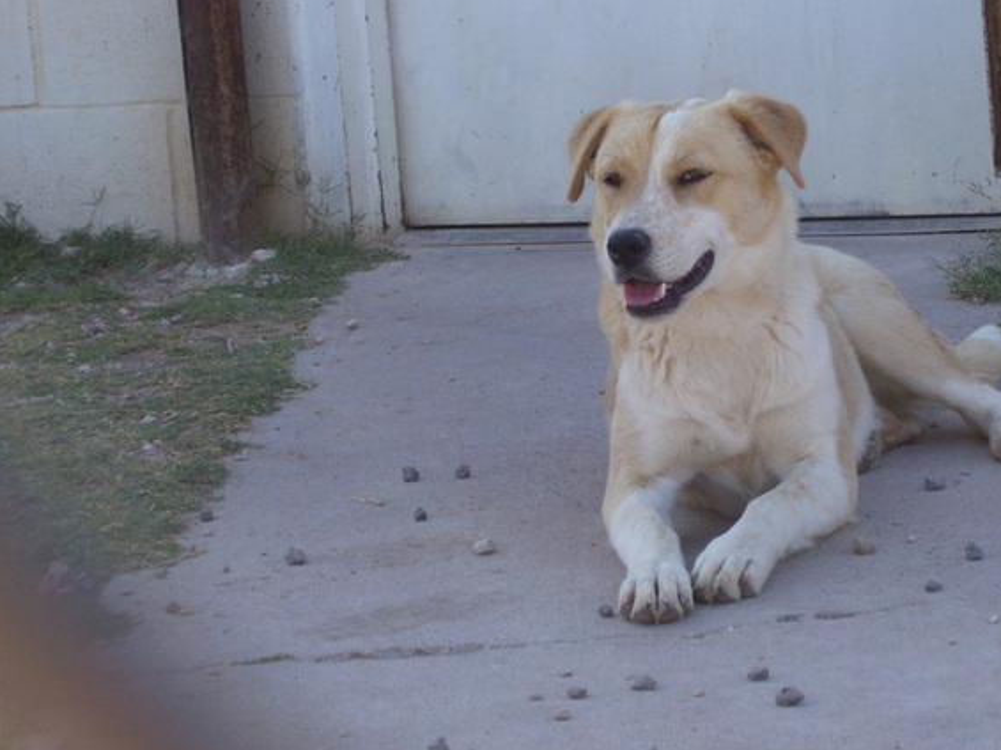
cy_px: 369
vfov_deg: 9.8
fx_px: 4364
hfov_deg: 13.1
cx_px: 677
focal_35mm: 151
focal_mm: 18
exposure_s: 1/180
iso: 80
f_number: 4.6
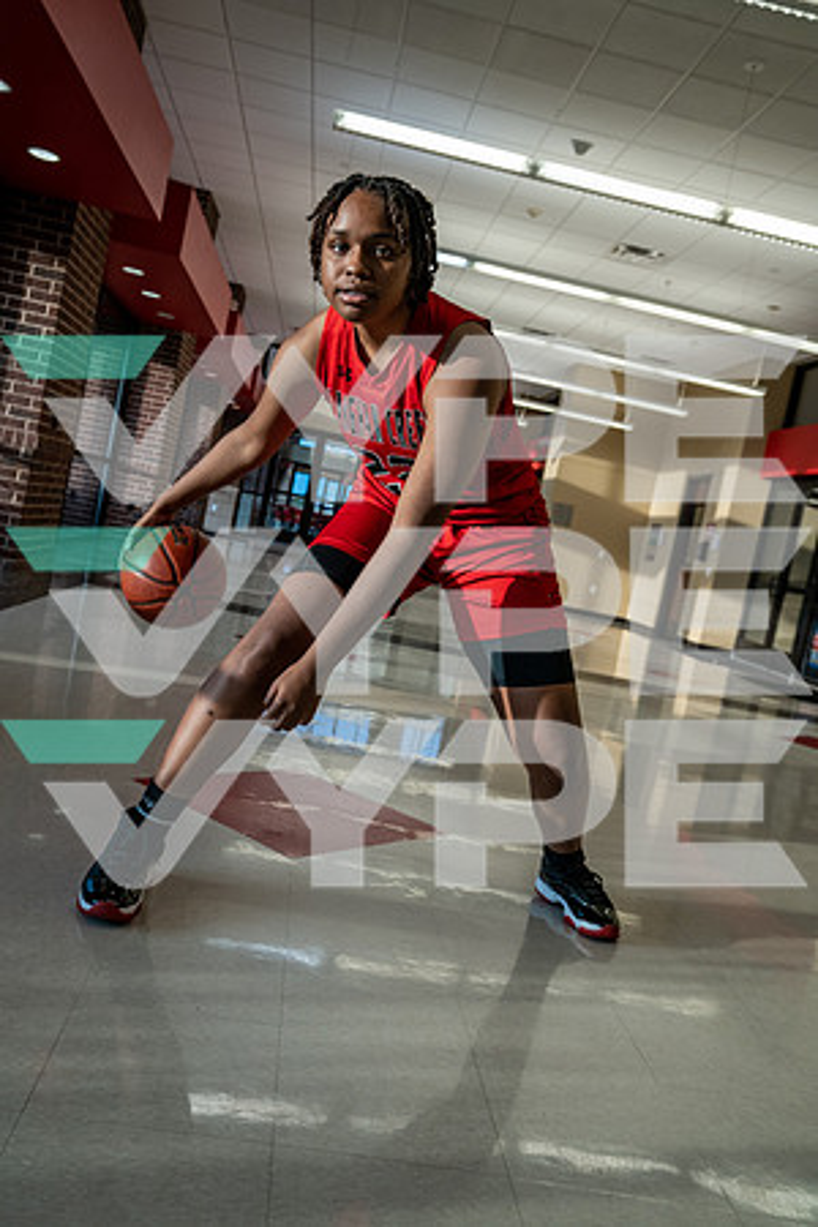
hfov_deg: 42.3
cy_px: 614
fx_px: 1057
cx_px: 409
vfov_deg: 60.3
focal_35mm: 31
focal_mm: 31
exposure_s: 1/250
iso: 800
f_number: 5.6
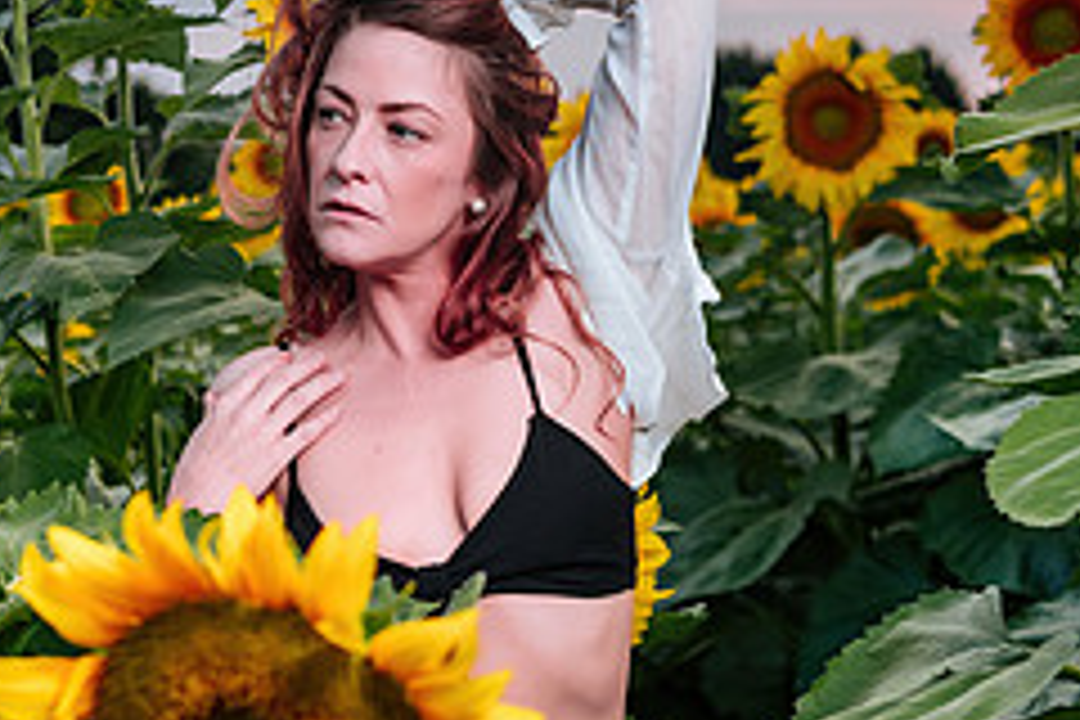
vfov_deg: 14.9
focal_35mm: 92
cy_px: 389
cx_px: 333
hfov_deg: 22.0
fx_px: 2760
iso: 64
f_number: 3.2
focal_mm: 38
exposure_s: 1/160
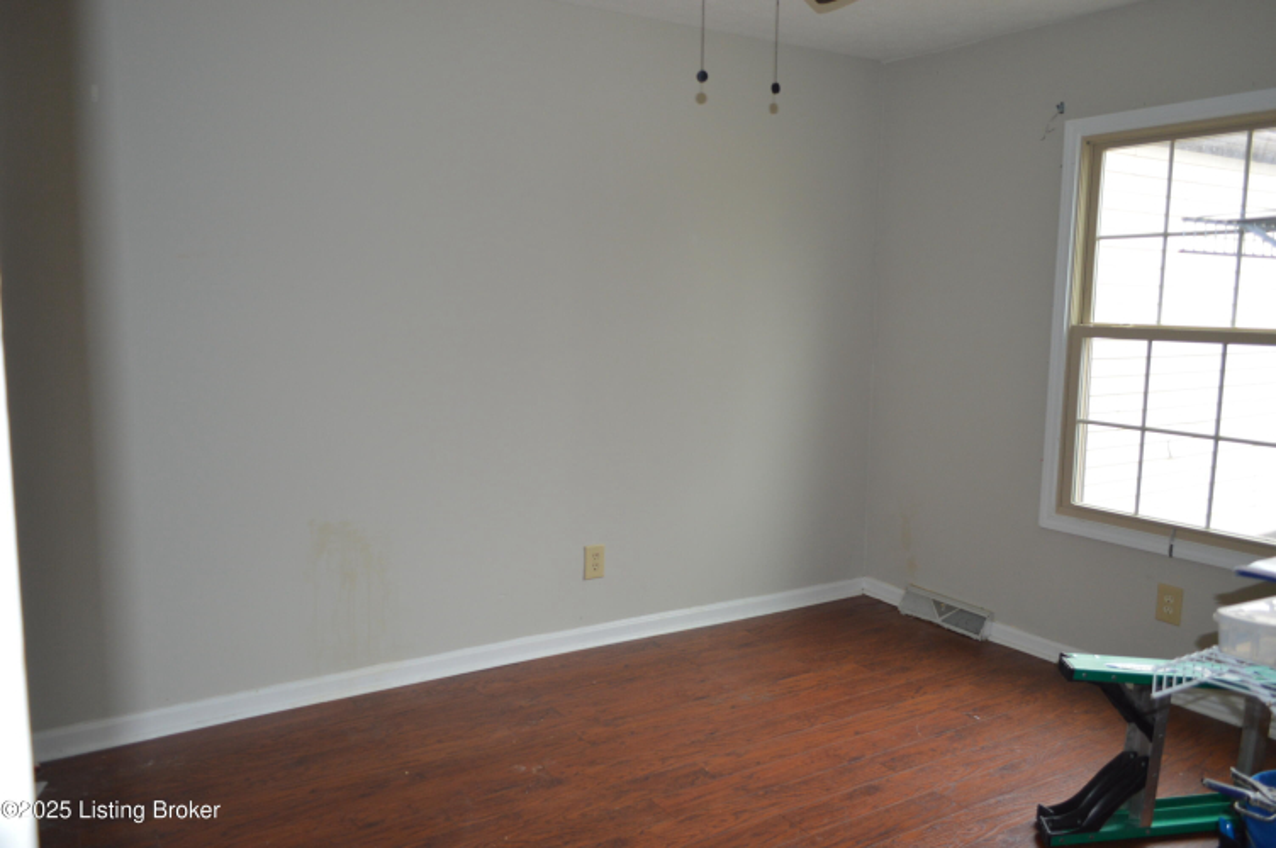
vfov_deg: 47.8
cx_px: 638
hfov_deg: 67.4
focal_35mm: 27
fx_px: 956
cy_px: 424
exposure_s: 1/60
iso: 400
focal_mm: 18
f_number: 3.5
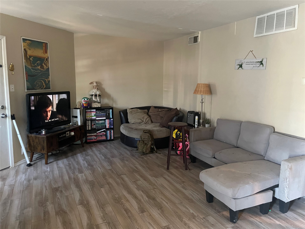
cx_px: 152
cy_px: 114
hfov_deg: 67.3
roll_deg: -0.4
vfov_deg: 53.1
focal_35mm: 26
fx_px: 229
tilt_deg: -7.7
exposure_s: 1/30
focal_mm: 4.2
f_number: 1.6
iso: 640
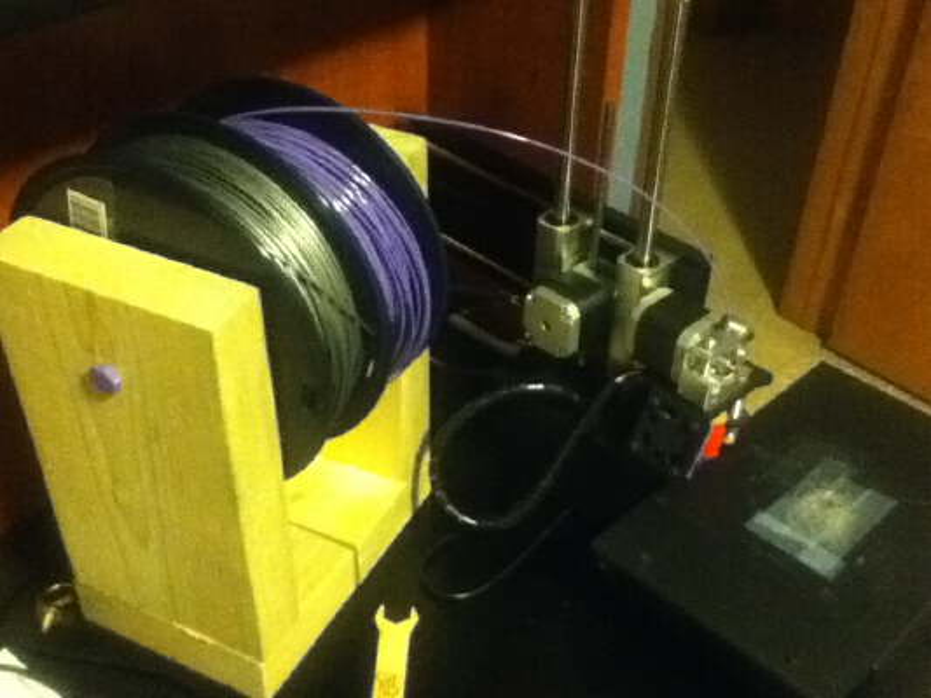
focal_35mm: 32
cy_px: 349
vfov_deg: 44.2
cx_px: 466
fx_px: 861
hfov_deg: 56.8
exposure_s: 1/15
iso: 1250
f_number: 2.4
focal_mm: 3.85
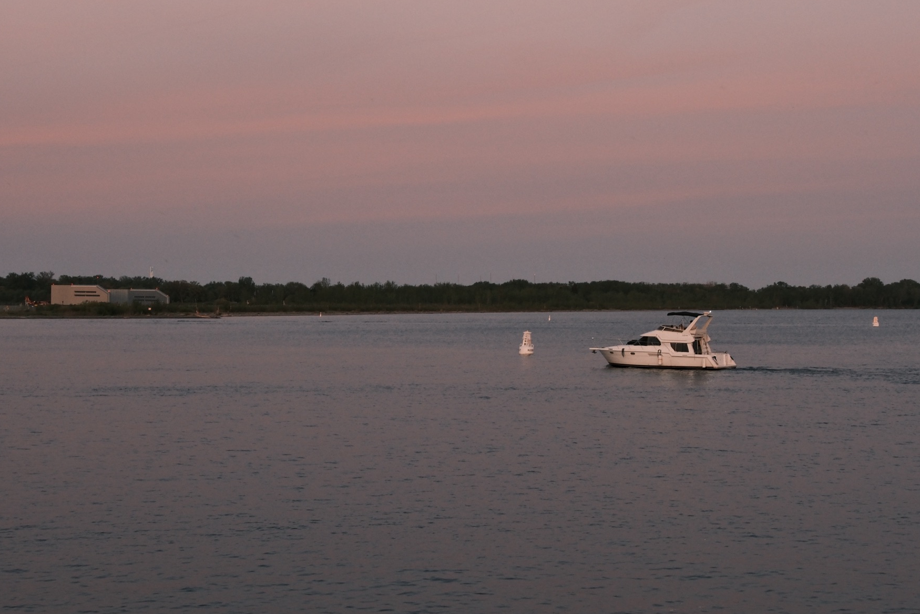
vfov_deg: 36.9
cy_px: 299
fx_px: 920
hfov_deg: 53.1
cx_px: 468
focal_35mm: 36
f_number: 5
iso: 500
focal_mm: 23
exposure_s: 1/100
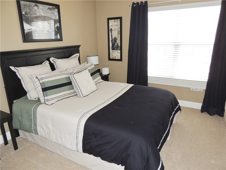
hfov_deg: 71.6
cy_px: 85
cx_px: 113
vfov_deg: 56.8
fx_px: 157
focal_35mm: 24
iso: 200
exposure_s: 1/30
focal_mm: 4.3
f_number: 3
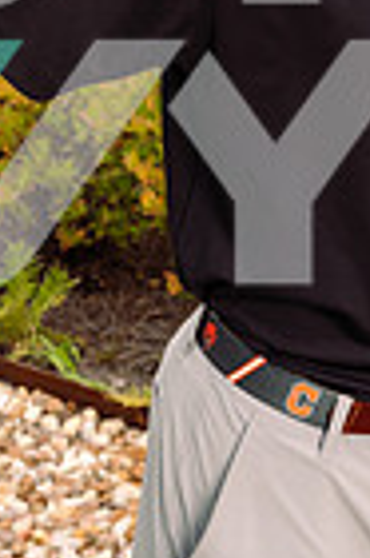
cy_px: -116
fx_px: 1793
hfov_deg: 11.7
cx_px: 378
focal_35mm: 116
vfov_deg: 16.9
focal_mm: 36
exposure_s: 1/200
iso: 100
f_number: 8
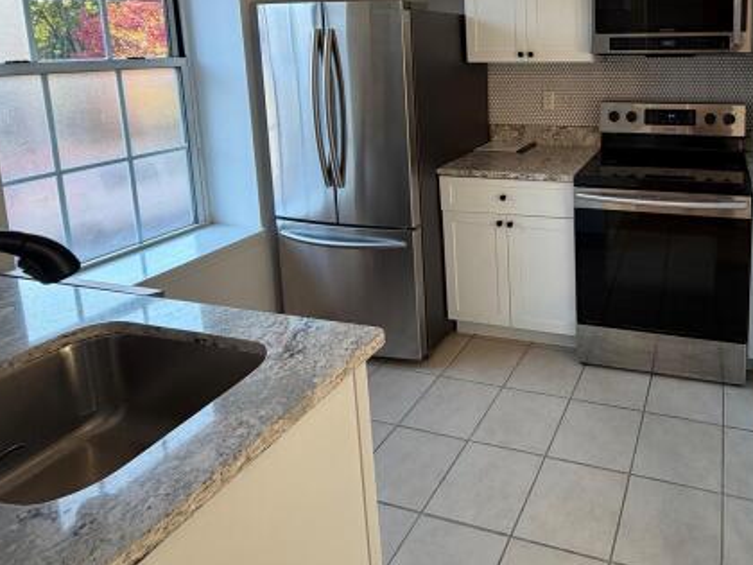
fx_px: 522
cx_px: 588
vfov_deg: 52.8
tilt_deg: -7.5
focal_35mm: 24
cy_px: 106
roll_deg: +0.9
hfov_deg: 65.9
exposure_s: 1/120
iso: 125
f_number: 2.2
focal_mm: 2.22
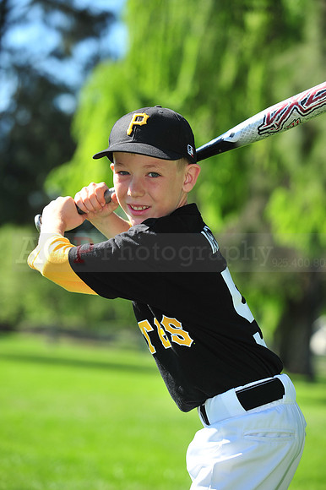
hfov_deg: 10.5
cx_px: 163
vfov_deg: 15.8
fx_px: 1768
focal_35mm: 130
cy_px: 245
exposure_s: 1/640
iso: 200
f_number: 5
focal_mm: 130
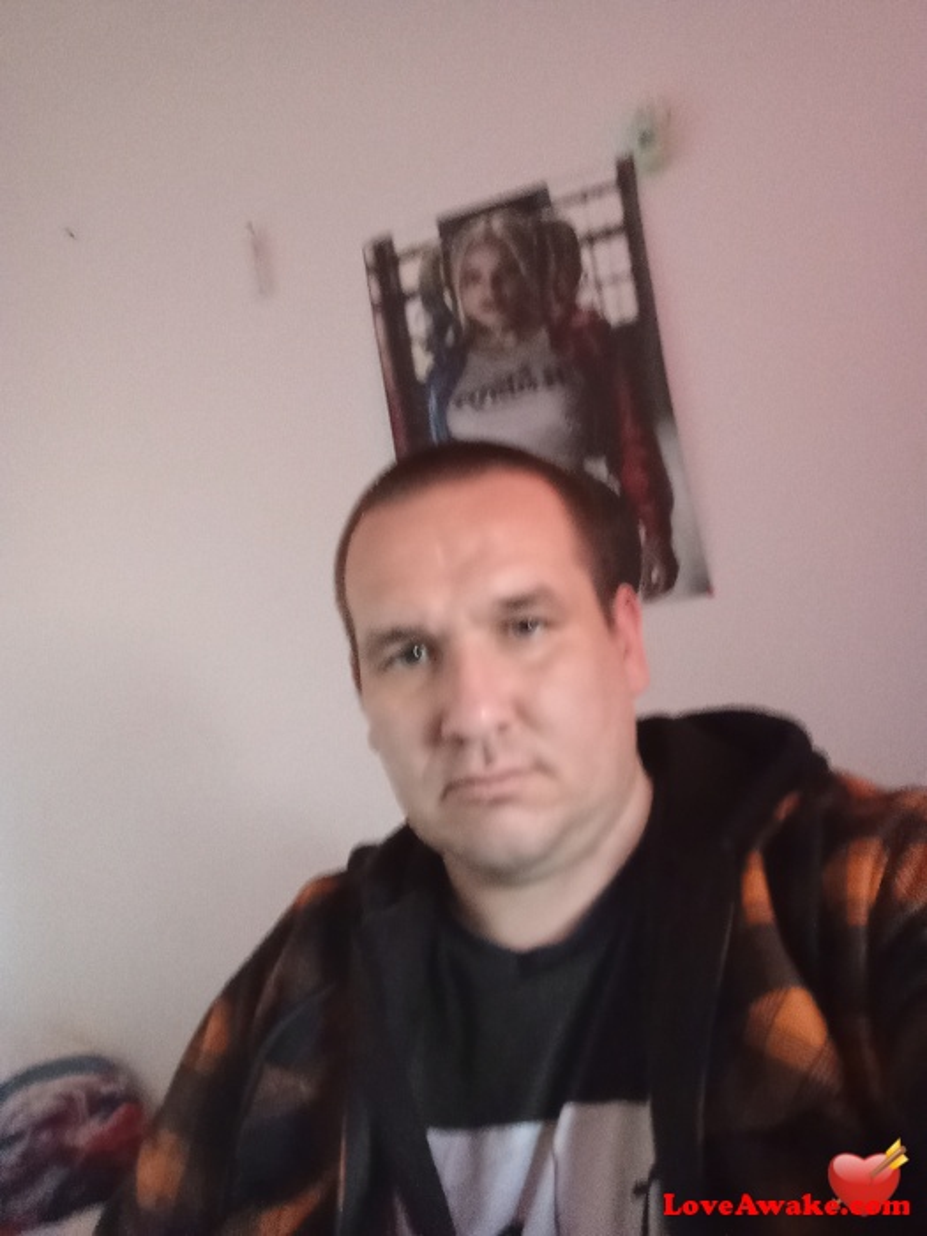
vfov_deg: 65.3
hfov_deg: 51.4
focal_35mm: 27
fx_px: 964
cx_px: 464
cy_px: 618
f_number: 2.2
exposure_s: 1/20
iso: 782
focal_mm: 2.23
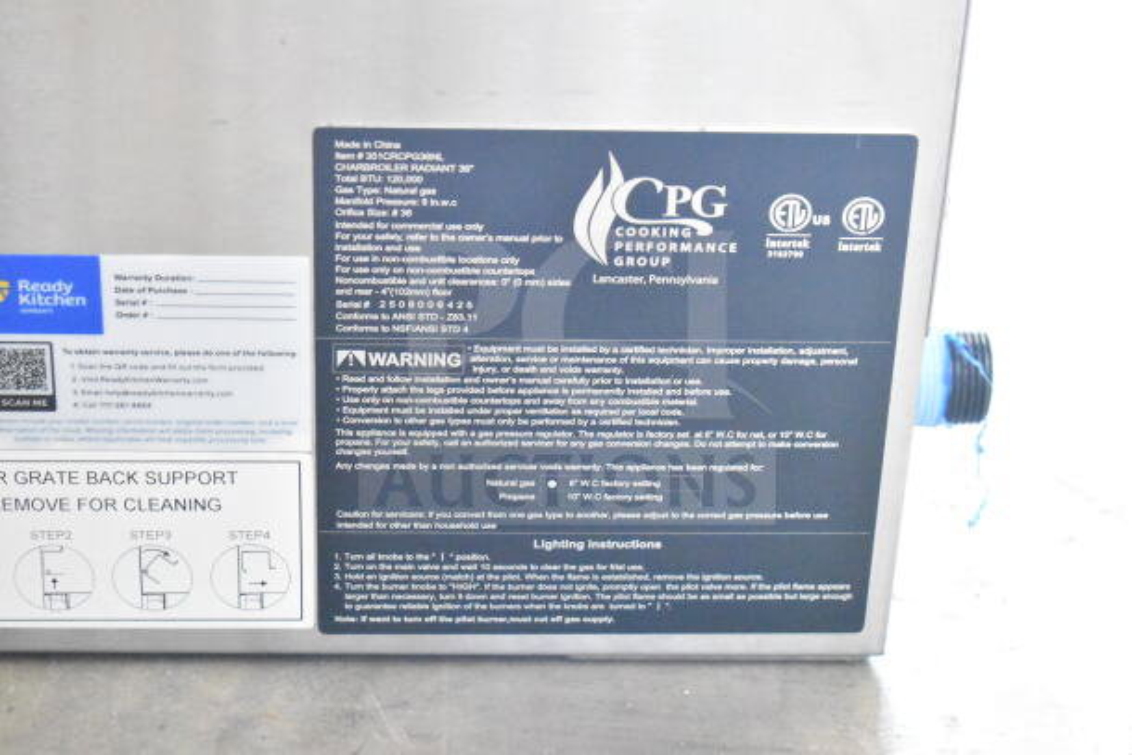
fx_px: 2595
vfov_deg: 16.6
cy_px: 378
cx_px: 566
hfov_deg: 24.6
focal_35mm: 82
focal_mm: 55
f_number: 5.6
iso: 25600
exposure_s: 1/60
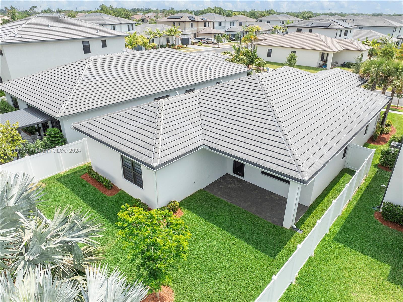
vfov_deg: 56.7
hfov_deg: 71.6
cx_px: 202
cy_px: 151
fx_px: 279
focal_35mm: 24
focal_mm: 12.29
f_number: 2.8
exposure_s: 1/1600
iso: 100
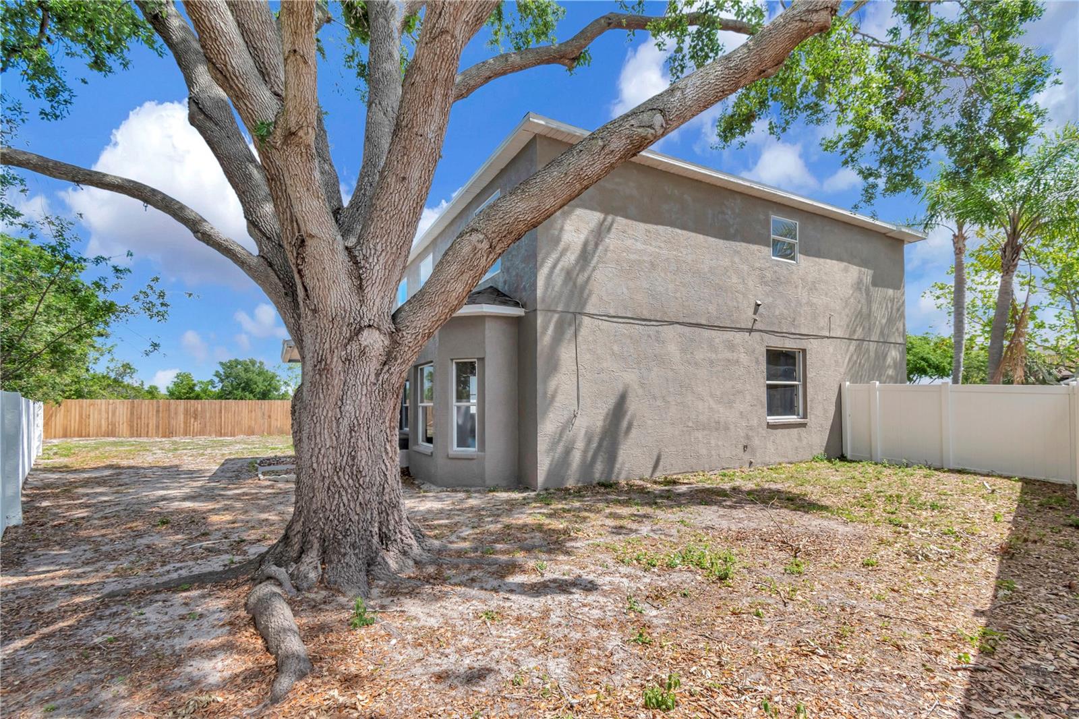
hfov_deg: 100.4
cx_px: 540
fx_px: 449
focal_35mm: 15
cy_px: 360
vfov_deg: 77.3
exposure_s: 1/800
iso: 200
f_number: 7.1
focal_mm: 10
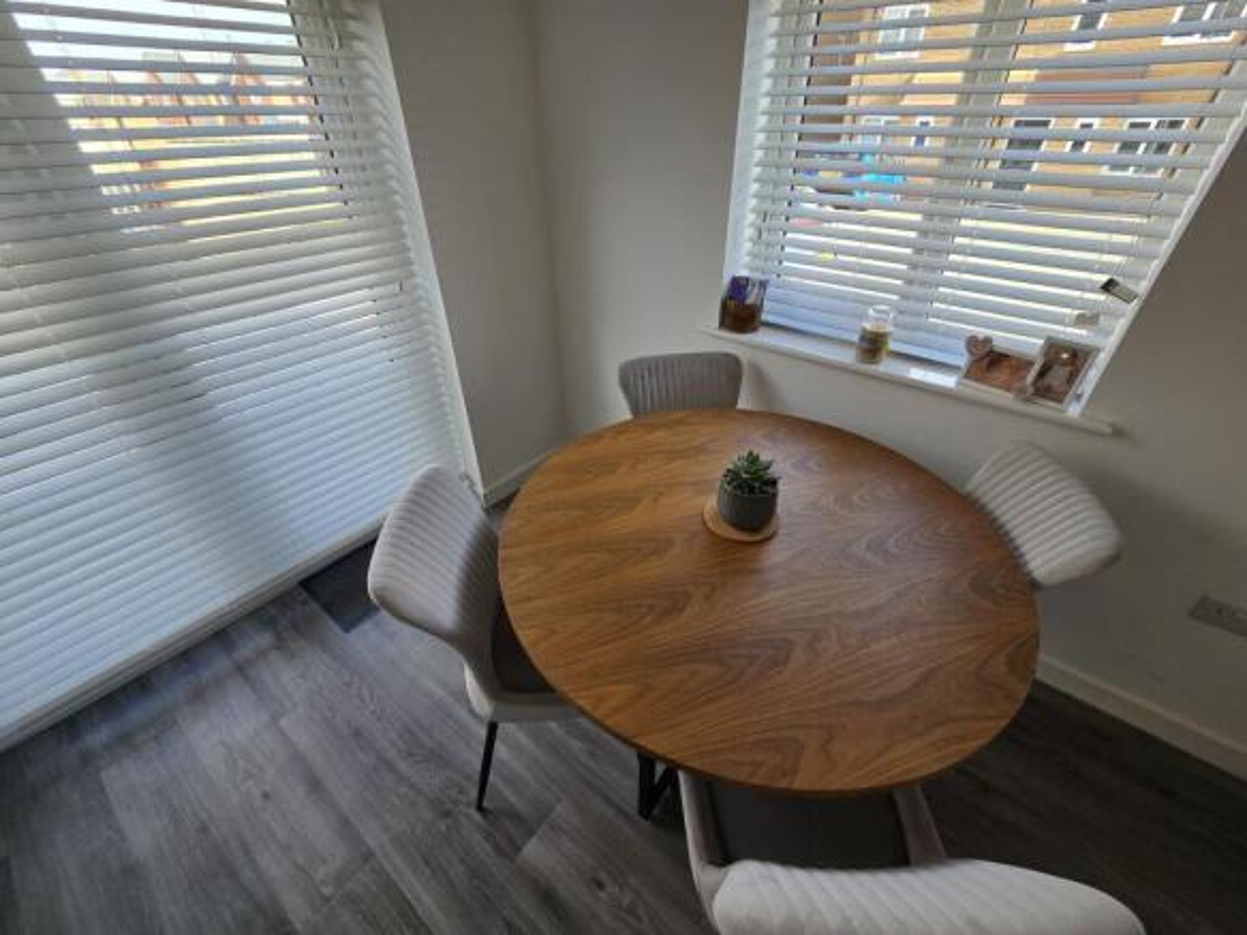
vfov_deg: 89.9
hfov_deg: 106.2
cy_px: 468
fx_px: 468
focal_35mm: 13
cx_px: 624
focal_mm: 2.2
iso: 50
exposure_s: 1/214
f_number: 2.2
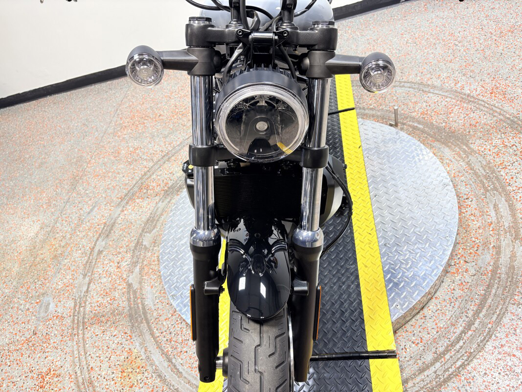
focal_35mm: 26
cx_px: 261
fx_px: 392
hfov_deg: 67.3
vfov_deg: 53.1
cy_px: 196
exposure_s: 1/120
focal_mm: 5.96
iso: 64
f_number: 1.6
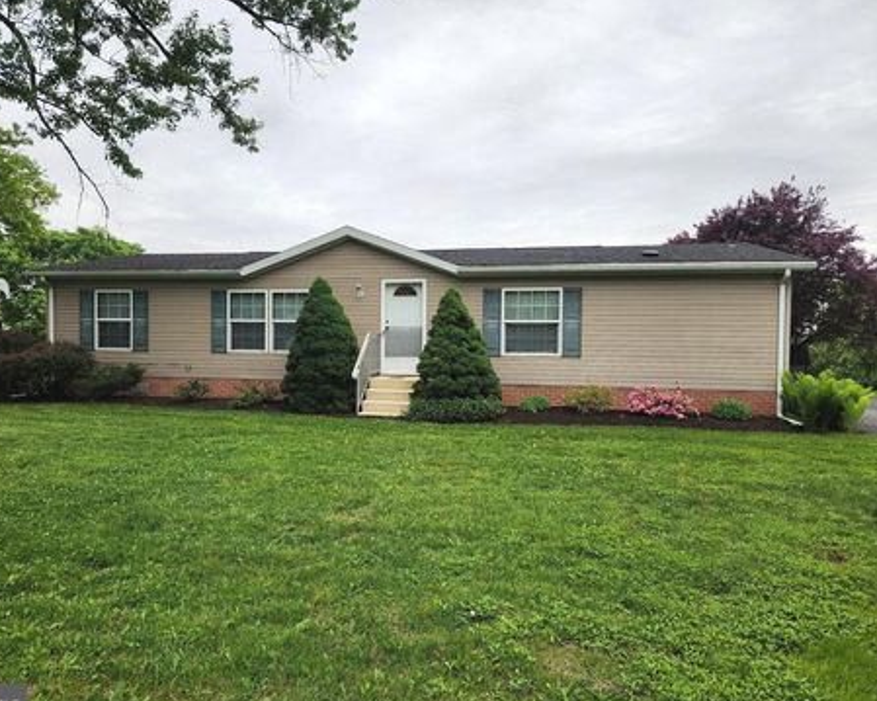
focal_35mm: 25
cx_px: 397
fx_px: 649
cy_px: 356
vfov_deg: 56.8
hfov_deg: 68.0
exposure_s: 1/1135
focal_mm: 5.4
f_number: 1.8
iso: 20
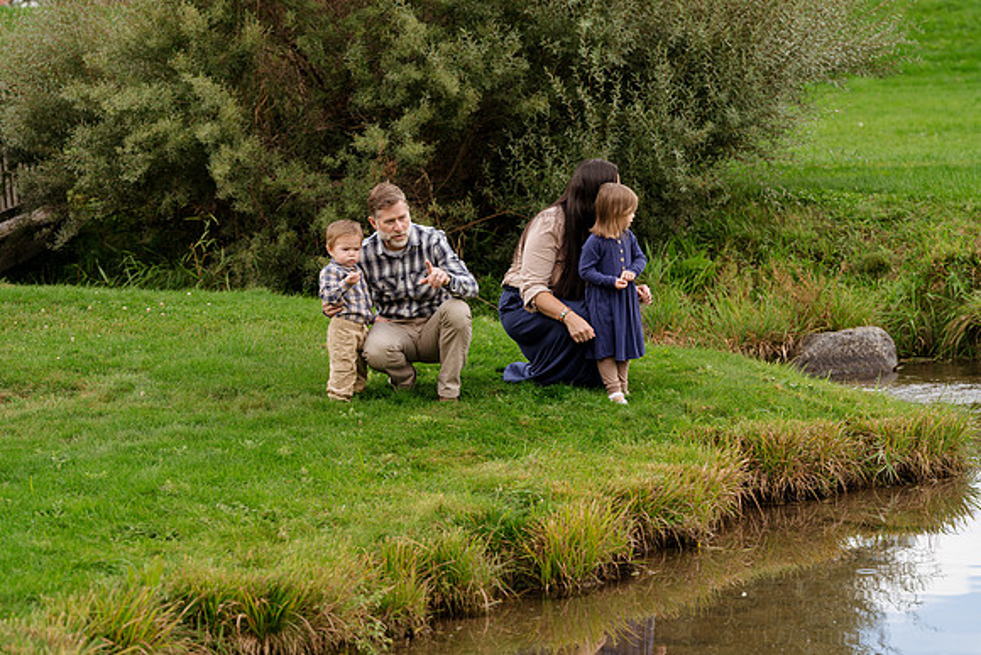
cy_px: 328
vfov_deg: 11.0
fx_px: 3407
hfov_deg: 16.4
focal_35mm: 125
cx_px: 490
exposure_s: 1/200
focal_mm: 125
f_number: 4.5
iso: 200
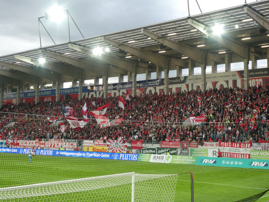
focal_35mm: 50
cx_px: 134
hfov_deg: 38.2
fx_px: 389
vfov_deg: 29.1
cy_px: 101
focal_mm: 9
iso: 320
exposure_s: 1/80
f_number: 4.1
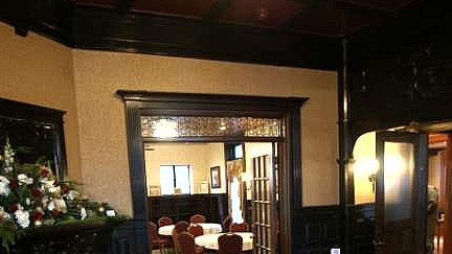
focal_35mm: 32
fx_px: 383
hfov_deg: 61.1
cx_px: 227
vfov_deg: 33.5
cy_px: 255
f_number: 4.5
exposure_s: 1/5
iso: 400
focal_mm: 11
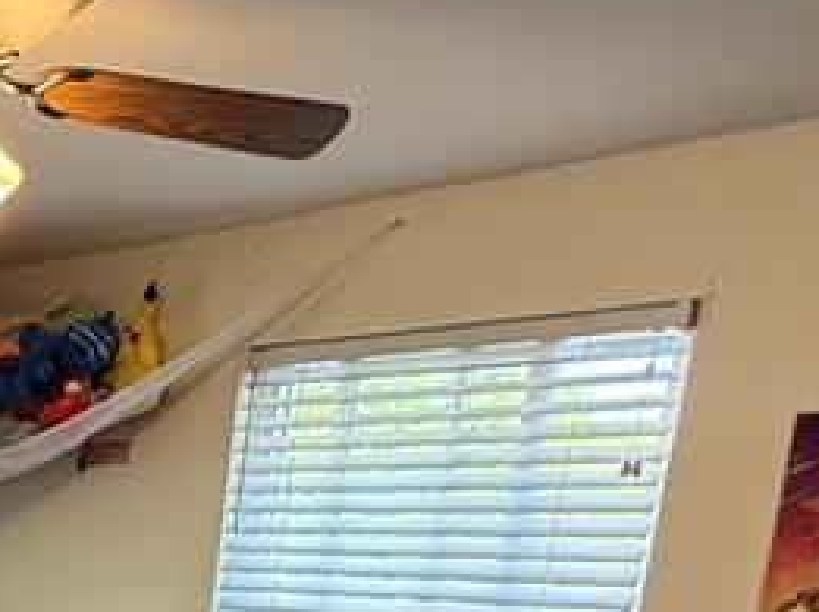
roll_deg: -3.0
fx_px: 1299
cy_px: 863
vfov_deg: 22.7
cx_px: -257
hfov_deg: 28.4
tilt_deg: -12.7
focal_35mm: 55
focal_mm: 2.22
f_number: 2.2
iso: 250
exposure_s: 1/60
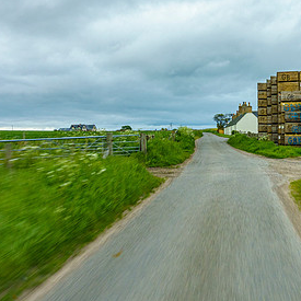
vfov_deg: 39.0
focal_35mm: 43
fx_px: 423
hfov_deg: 37.5
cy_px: 124
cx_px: 250
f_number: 7.1
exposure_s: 1/50
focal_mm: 8.9
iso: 125
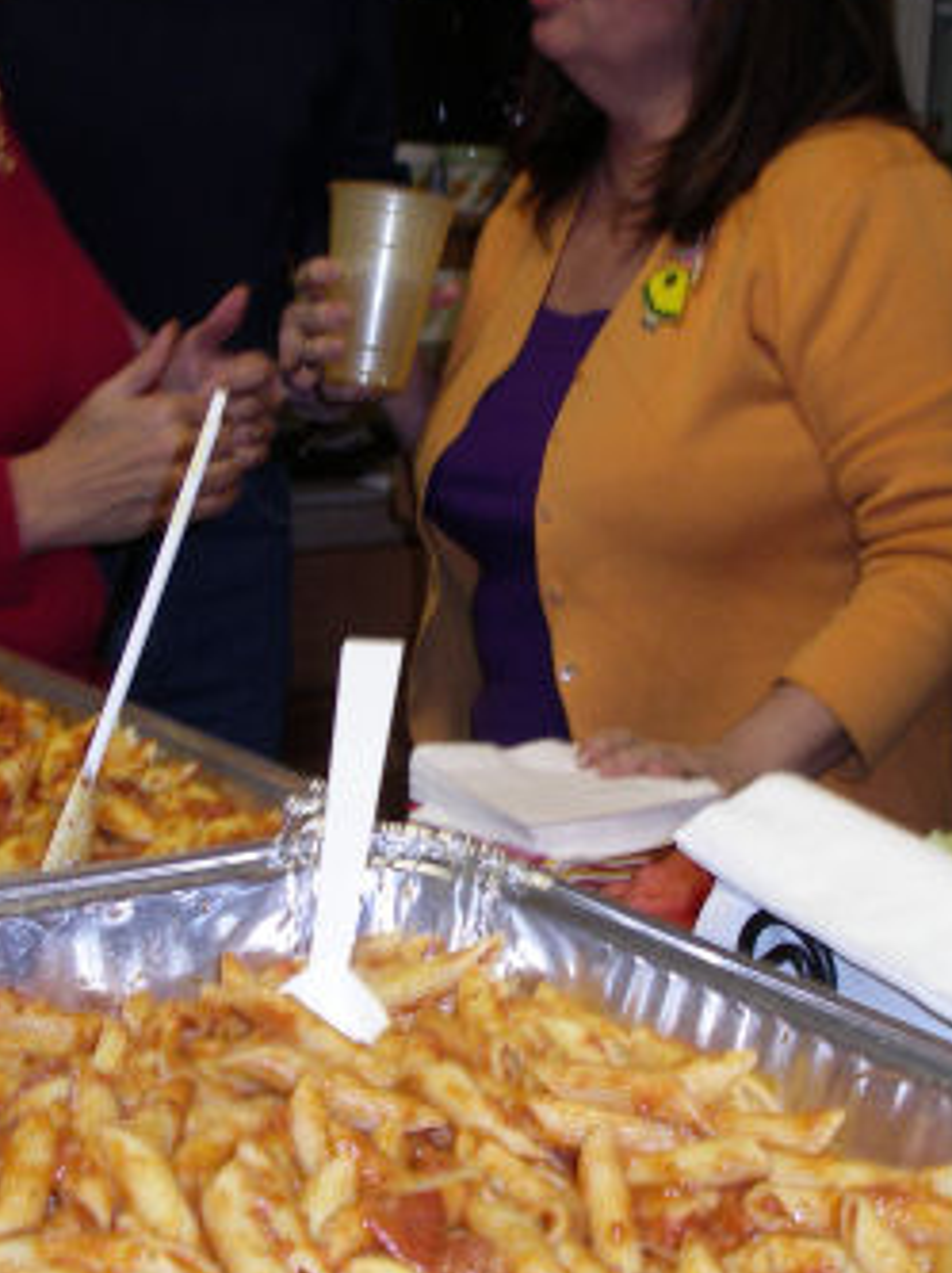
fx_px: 2498
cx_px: 560
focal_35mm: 68
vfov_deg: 28.6
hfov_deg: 21.6
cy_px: 652
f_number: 2.8
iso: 200
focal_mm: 7.8
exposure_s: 1/40
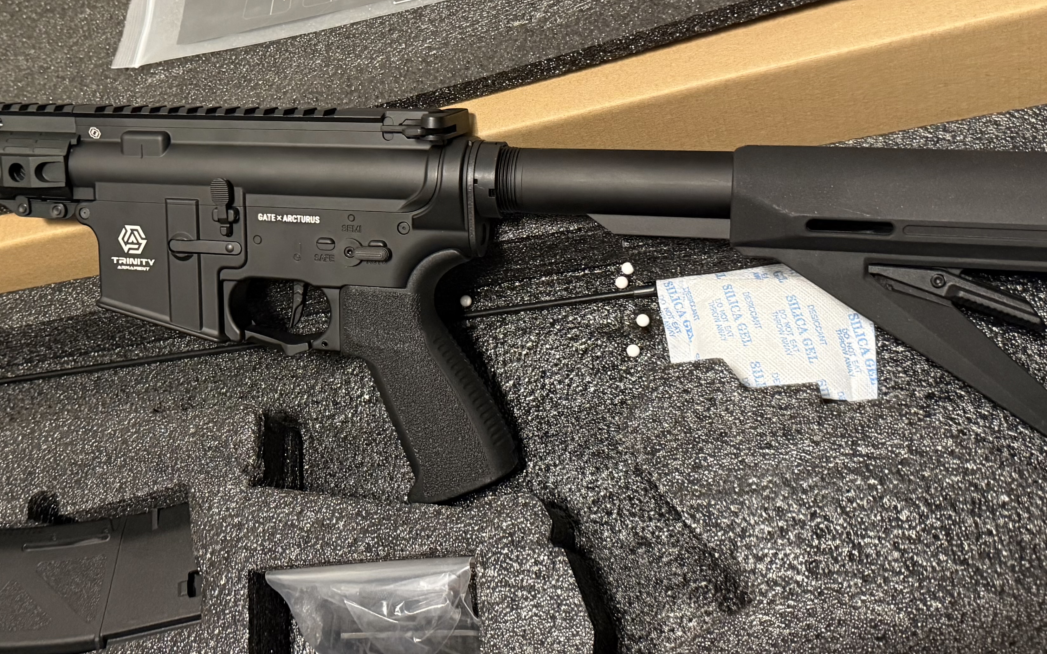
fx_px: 1255
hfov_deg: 44.5
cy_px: 218
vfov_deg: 29.0
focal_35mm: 44
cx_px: 333
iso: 800
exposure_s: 1/43
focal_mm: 6.76
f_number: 1.78
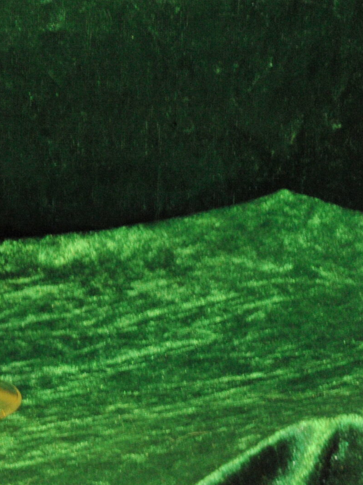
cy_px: 117
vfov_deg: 8.1
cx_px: -162
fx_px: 3412
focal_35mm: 244
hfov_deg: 6.0
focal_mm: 105
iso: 6400
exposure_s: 1/4
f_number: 22
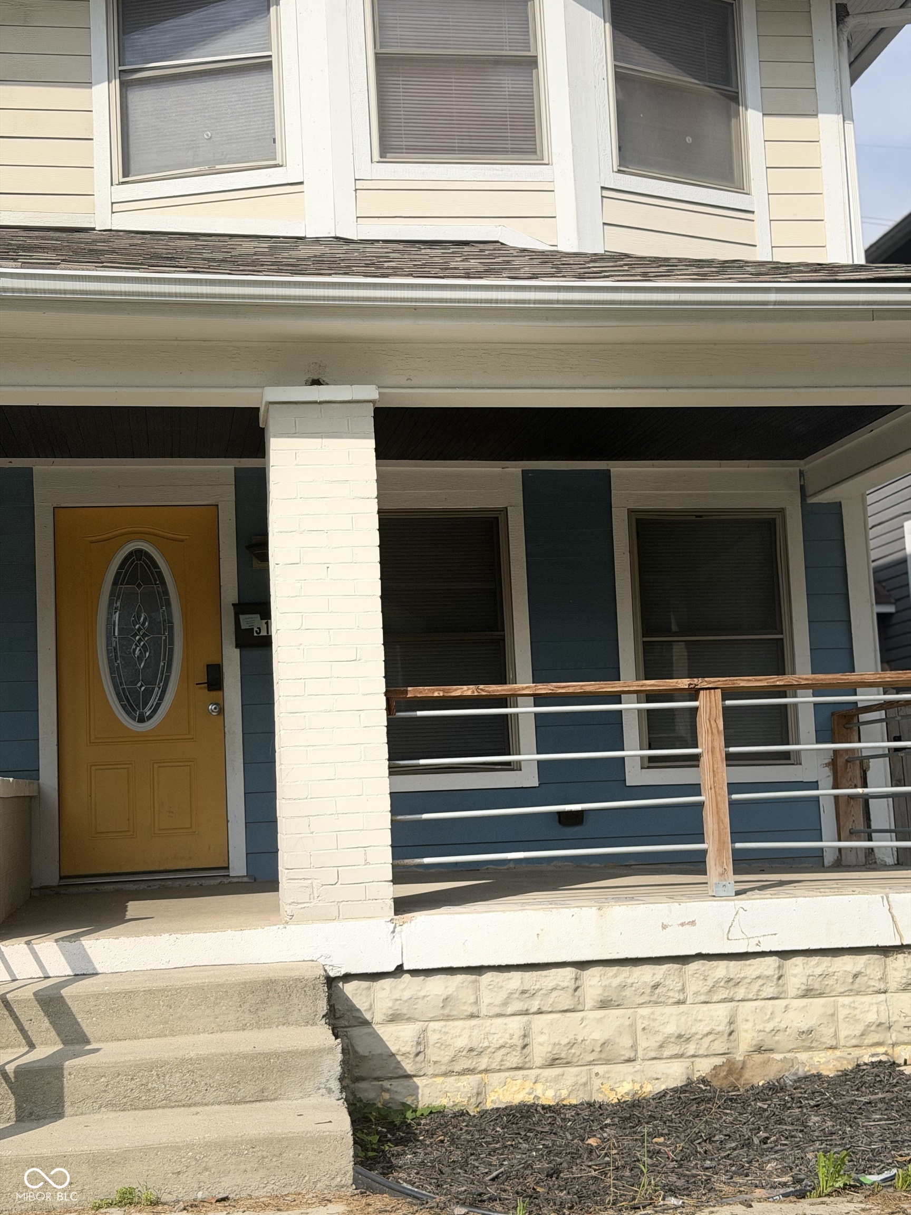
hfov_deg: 30.3
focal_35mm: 48
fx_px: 1684
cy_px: 608
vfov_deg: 39.7
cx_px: 456
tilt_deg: +6.6
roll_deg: +3.0
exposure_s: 1/6024
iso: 64
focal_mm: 6.76
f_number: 1.78
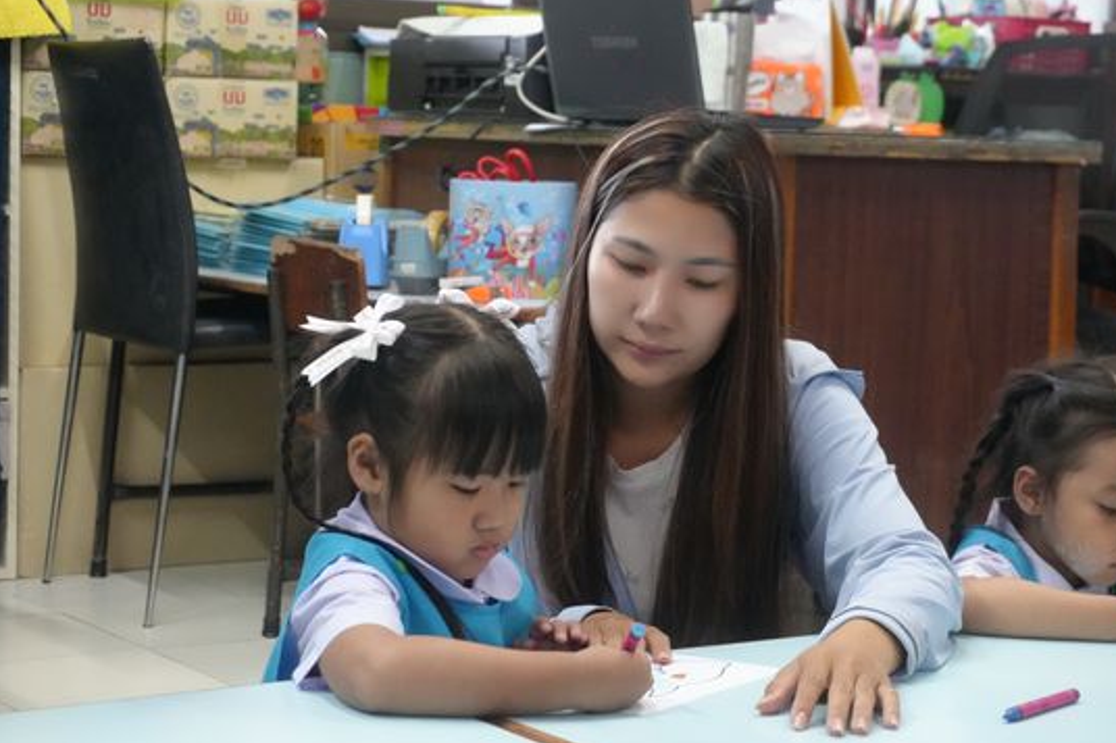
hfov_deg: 24.2
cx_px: 570
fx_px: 2603
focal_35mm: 84
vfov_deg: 16.3
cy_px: 375
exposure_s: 1/60
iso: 6400
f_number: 5.6
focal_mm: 50
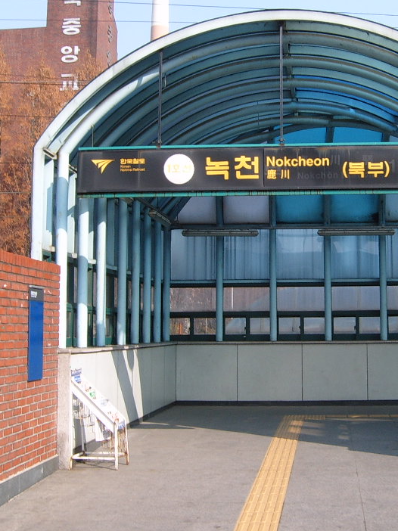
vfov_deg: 35.5
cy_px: 247
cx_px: 289
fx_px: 828
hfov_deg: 26.7
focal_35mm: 54
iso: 63
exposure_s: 1/125
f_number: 6
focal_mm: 6.2
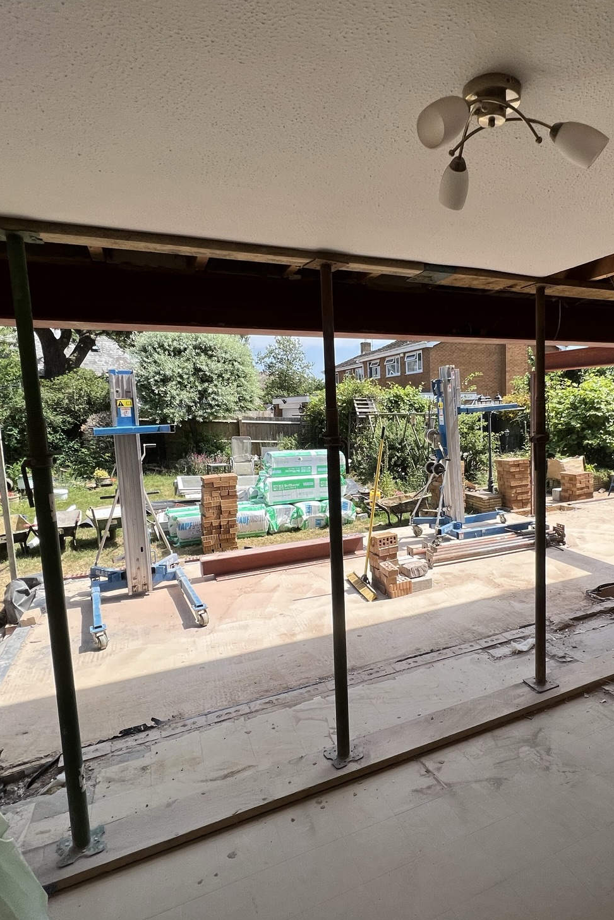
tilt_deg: -6.7
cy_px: 462
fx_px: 486
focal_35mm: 19
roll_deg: +1.5
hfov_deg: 62.8
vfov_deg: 86.9
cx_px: 414
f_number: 1.8
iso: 32
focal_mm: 1.57
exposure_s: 1/1206
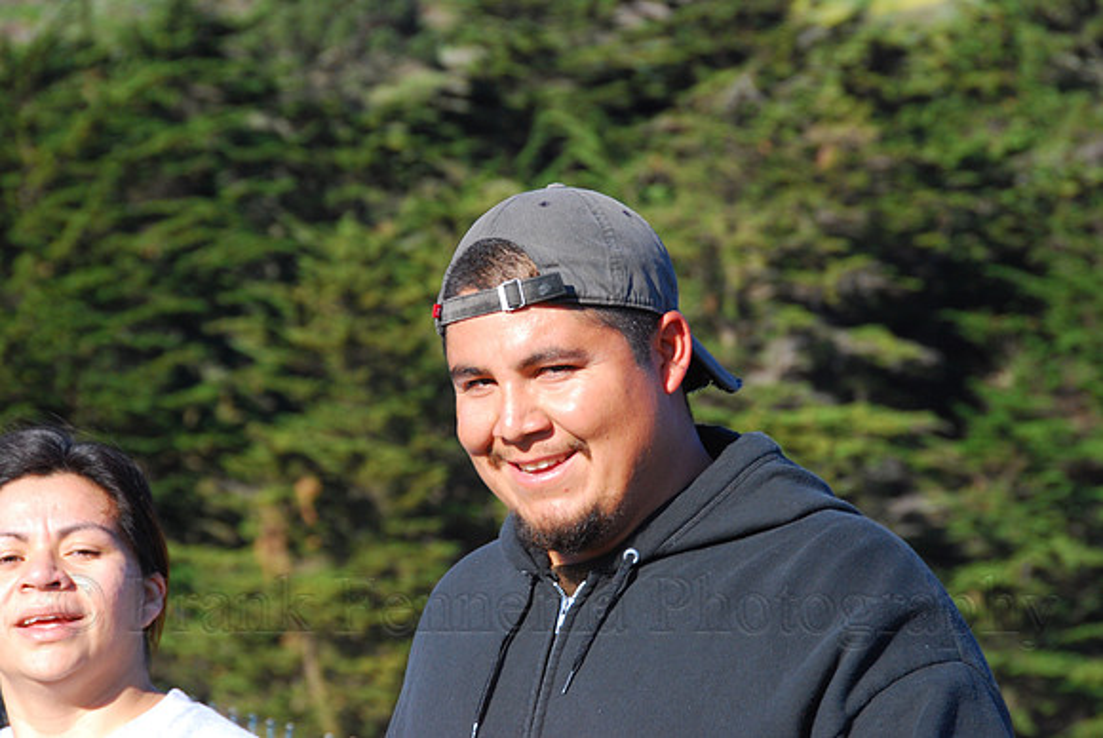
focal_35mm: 168
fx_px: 5152
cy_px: 369
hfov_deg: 12.2
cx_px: 552
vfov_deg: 8.2
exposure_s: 1/250
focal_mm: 112
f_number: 9.5
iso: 400
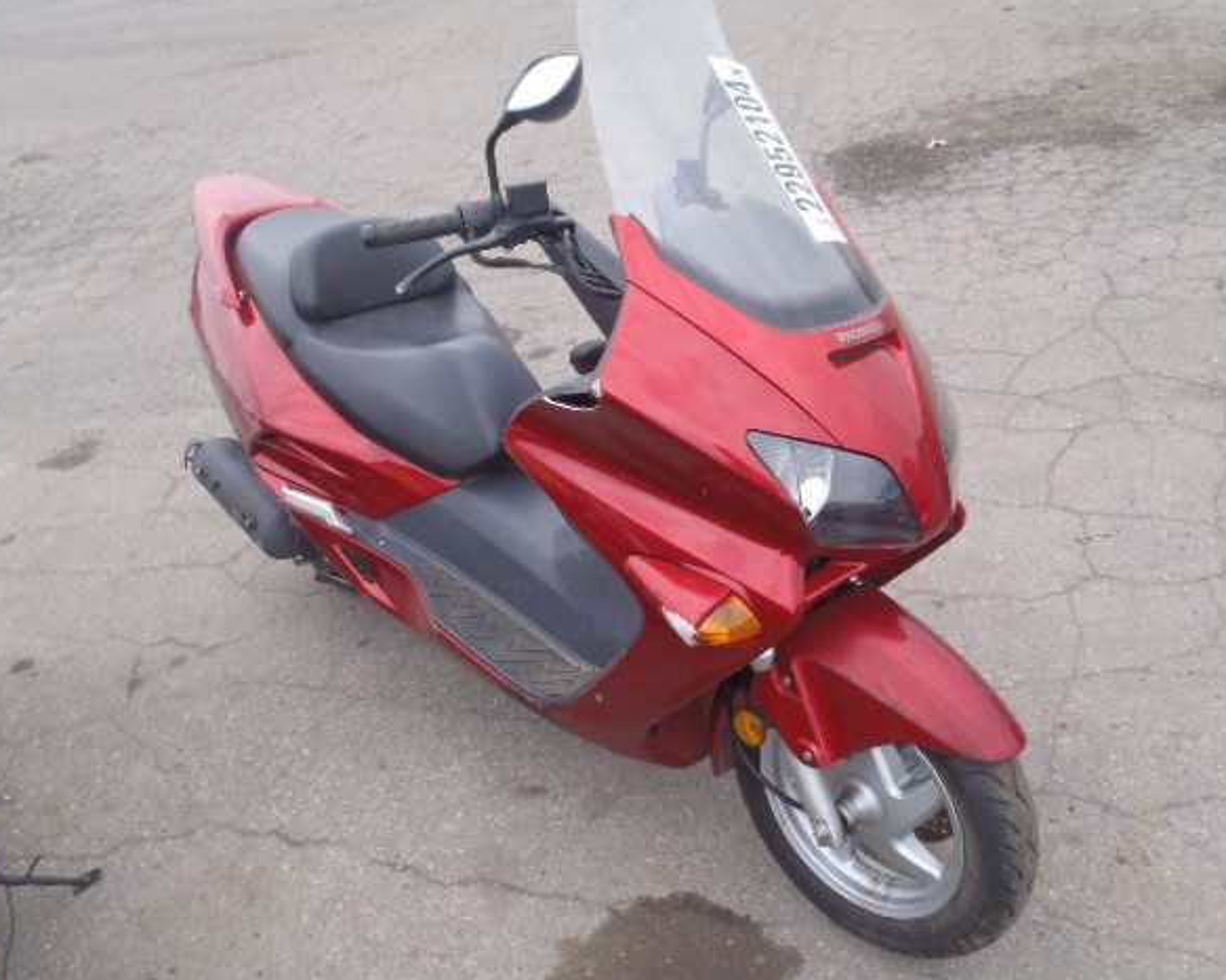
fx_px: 1088
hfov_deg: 58.8
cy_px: 496
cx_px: 646
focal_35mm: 30
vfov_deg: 48.5
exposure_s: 1/125
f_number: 4.5
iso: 80
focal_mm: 5
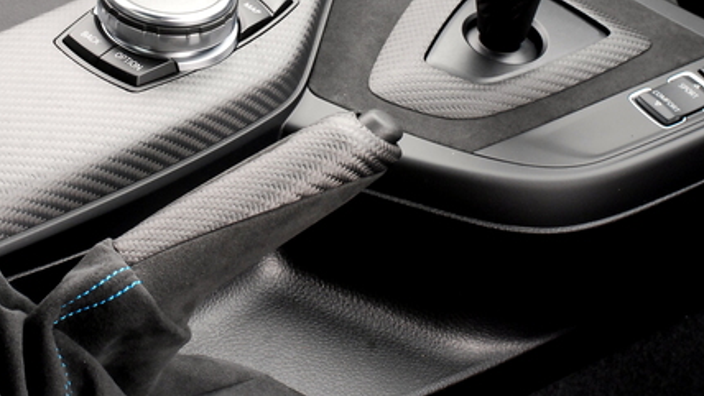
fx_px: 1489
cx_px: 258
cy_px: 72
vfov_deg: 15.1
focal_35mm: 80
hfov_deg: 26.5
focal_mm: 35
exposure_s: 1/30
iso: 640
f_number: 11
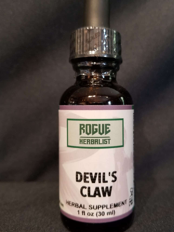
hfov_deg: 45.4
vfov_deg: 58.3
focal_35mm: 31
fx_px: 208
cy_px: 112
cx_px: 95
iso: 250
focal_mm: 4.25
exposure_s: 1/24
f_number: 1.7
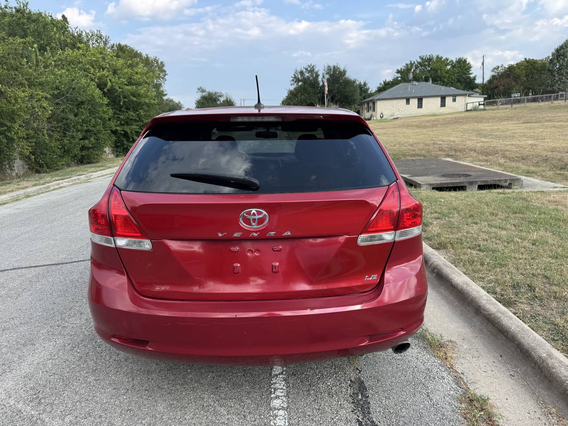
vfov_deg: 56.8
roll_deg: +2.9
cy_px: 213
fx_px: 394
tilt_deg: -13.3
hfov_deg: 71.6
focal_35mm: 24
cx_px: 284
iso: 80
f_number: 1.78
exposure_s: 1/1261
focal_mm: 6.76
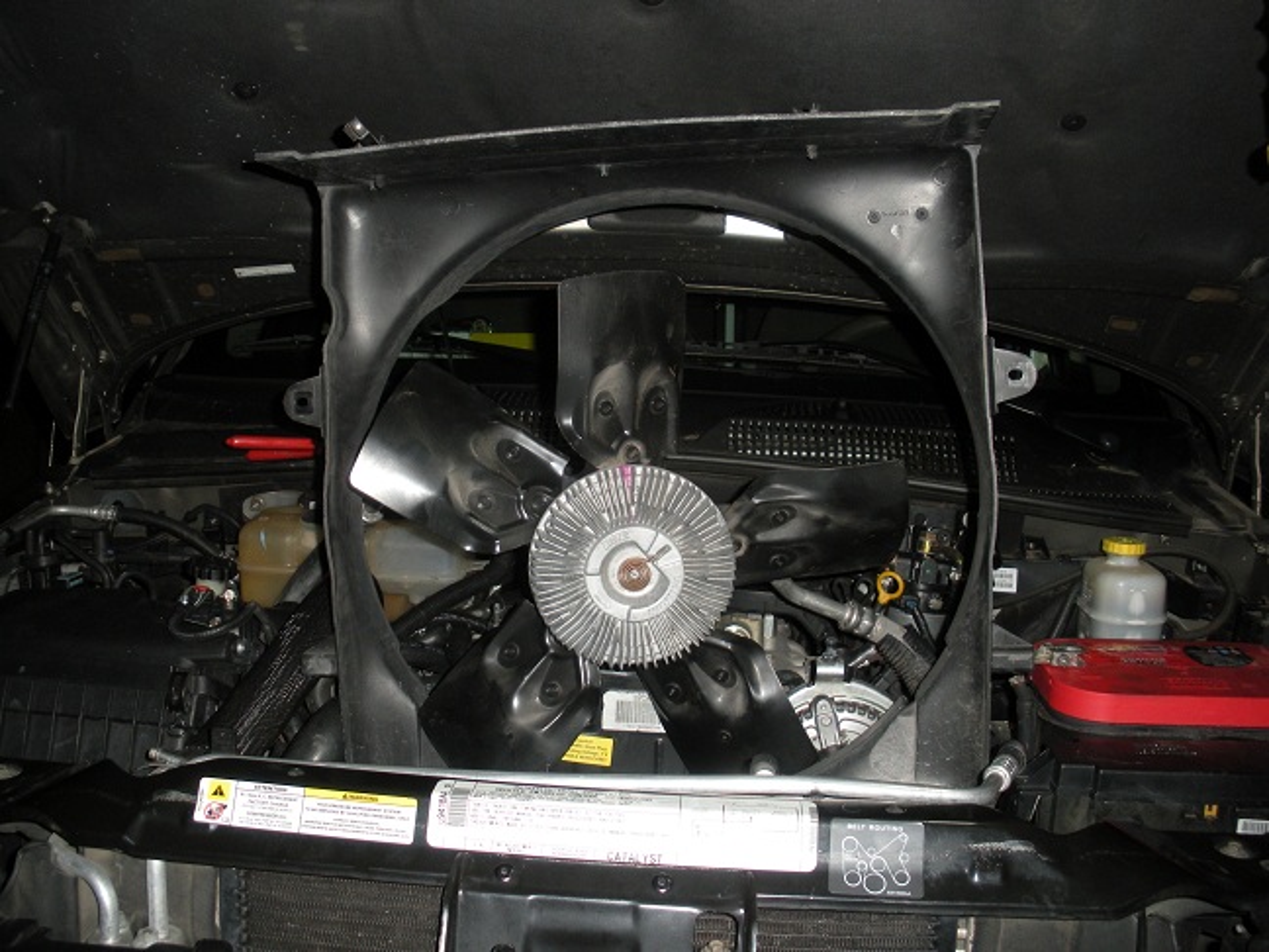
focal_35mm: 36
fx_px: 1320
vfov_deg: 39.7
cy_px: 476
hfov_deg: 51.4
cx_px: 634
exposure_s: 1/60
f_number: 3.5
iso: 136
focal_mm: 6.3
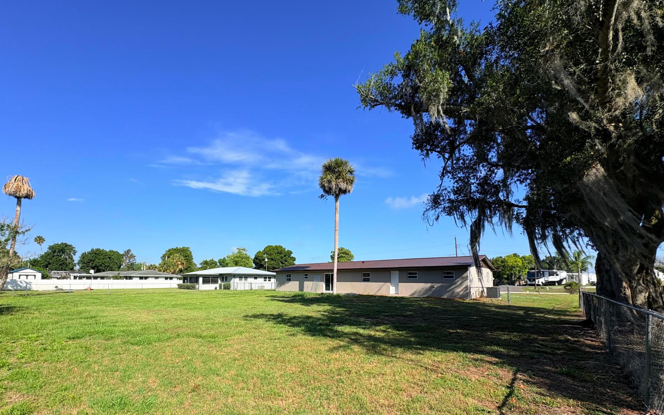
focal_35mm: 16
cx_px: 307
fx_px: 290
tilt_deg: +4.1
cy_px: 265
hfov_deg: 97.6
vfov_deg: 69.8
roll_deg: +0.4
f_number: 2.2
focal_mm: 2.22
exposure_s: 1/1976
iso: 50
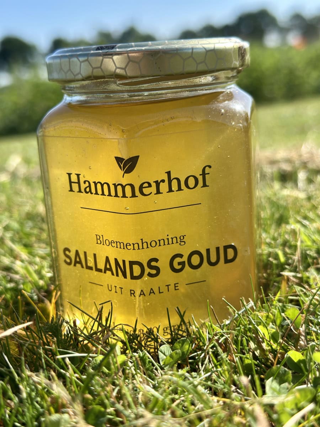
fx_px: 592
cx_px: 160
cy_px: 214
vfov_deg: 39.7
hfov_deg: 30.3
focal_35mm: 48
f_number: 1.8
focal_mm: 6.9
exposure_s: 1/2732
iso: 100
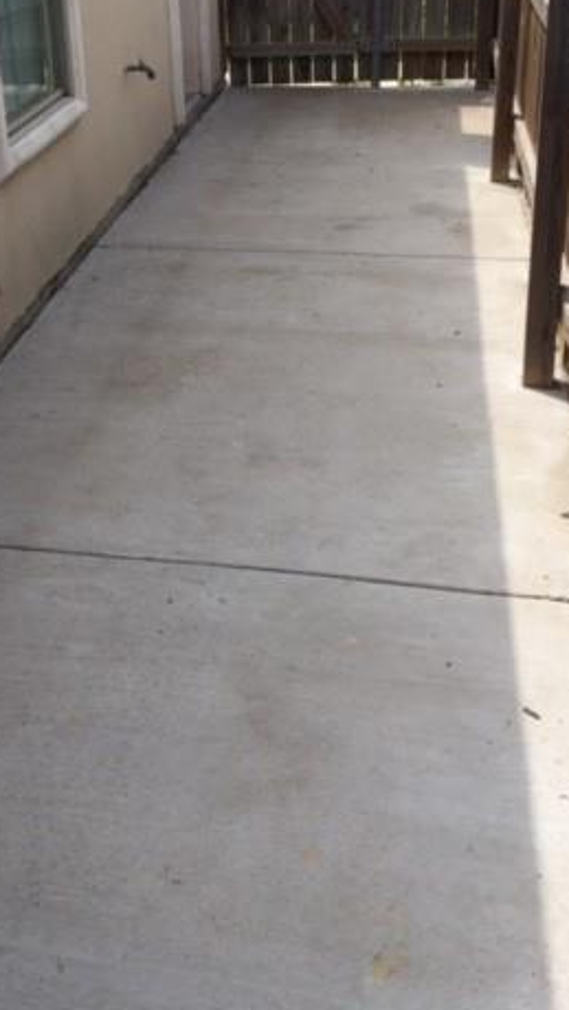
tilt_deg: -22.0
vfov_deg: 46.1
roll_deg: +2.4
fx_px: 1179
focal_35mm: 44
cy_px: 393
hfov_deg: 26.9
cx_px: 163
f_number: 2.2
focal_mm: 4.15
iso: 32
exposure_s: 1/1582
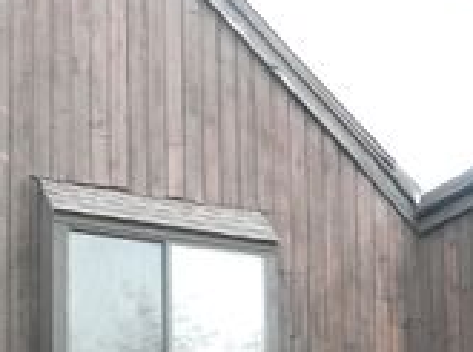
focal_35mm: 79
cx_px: 14
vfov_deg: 17.1
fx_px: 1077
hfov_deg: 23.8
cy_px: 505
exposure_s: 1/100
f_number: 3.2
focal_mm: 4.6
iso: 80
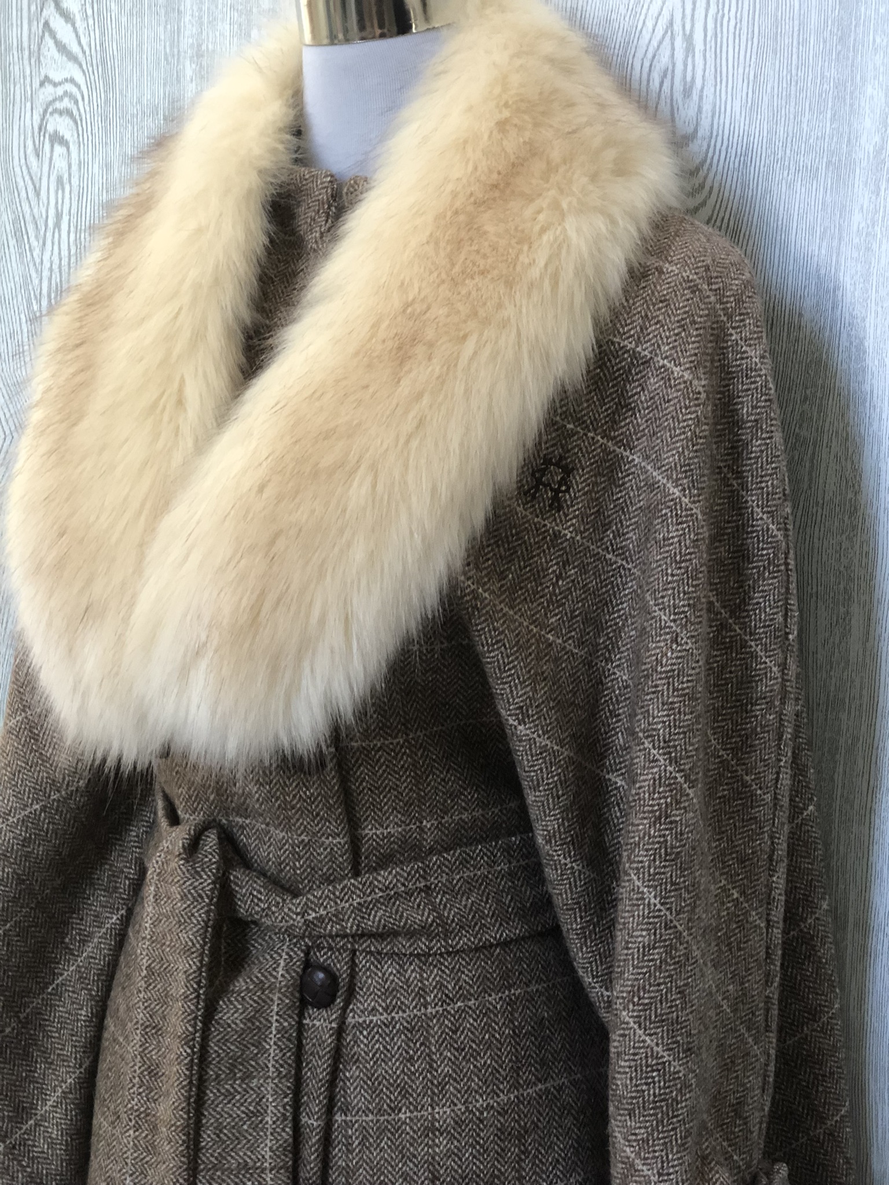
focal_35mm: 57
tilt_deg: -8.0
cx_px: 444
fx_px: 1952
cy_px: 592
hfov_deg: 25.7
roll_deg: -2.7
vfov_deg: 33.8
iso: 160
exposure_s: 1/30
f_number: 2.8
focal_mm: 6.6
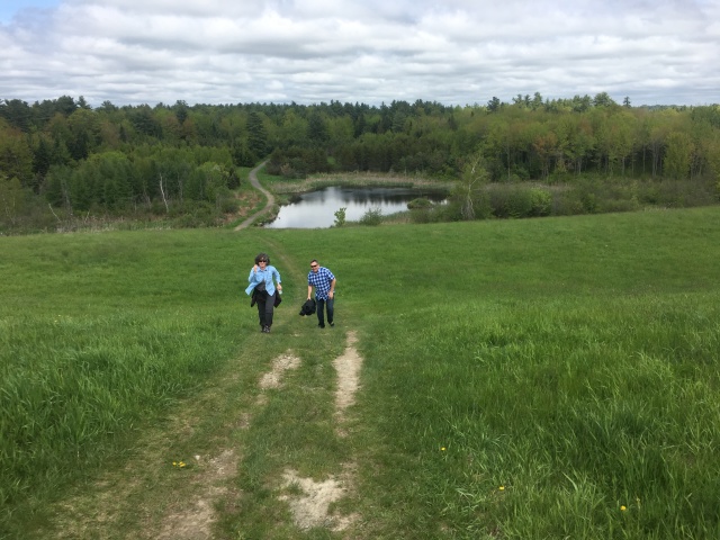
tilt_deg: -14.0
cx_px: 360
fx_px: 603
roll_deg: +1.9
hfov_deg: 61.7
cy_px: 270
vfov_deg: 48.2
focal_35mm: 29
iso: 25
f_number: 2.2
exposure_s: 1/1508
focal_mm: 4.15
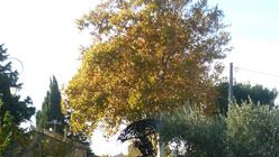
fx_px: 770
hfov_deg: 20.4
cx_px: 197
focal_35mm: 104
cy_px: 151
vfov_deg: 11.6
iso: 80
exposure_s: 1/250
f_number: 3.1
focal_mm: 6.6
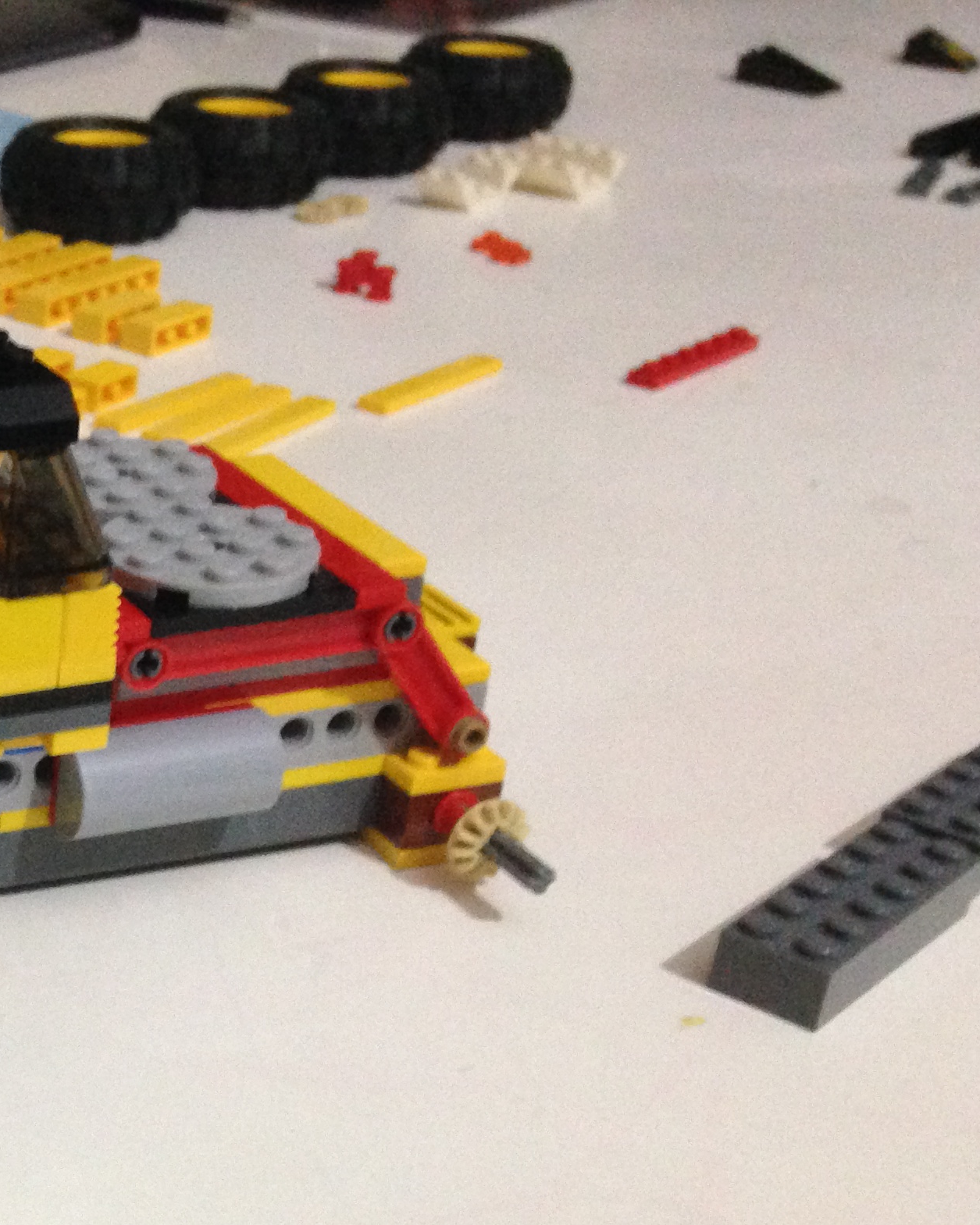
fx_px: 2429
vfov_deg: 27.8
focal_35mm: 67
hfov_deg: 20.9
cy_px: 951
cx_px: -265
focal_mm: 4.12
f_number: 2.4
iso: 400
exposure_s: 1/17
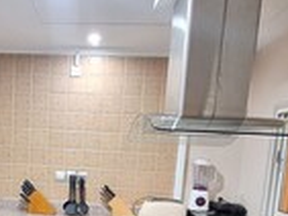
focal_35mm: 42
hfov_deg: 42.5
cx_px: 52
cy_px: 199
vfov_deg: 32.5
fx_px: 350
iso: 200
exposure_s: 1/33
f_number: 2.2
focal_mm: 1.74
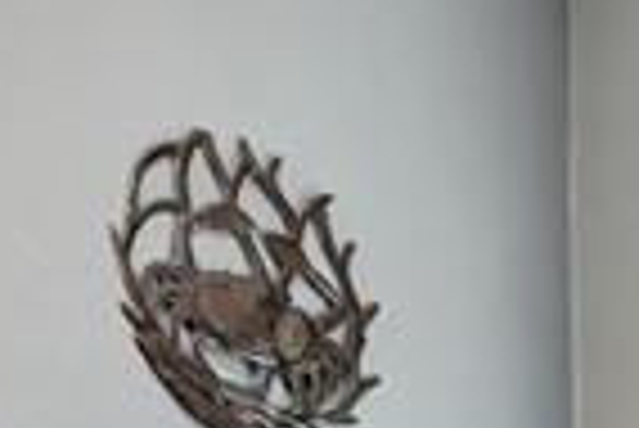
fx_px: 1919
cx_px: 374
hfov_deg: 18.9
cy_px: 1444
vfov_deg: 9.1
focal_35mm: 108
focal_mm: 10
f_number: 2.8
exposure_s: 1/320
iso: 500
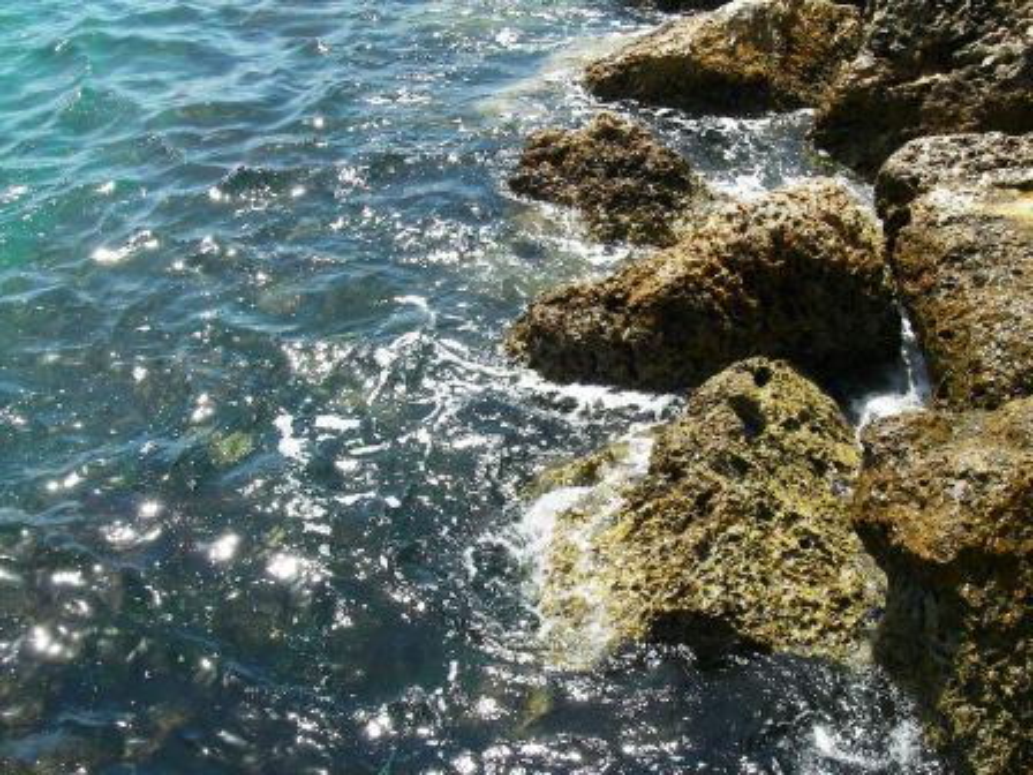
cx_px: 516
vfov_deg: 29.7
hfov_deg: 38.9
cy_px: 388
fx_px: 1462
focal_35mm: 49
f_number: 7
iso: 64
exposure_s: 1/200
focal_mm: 8.1
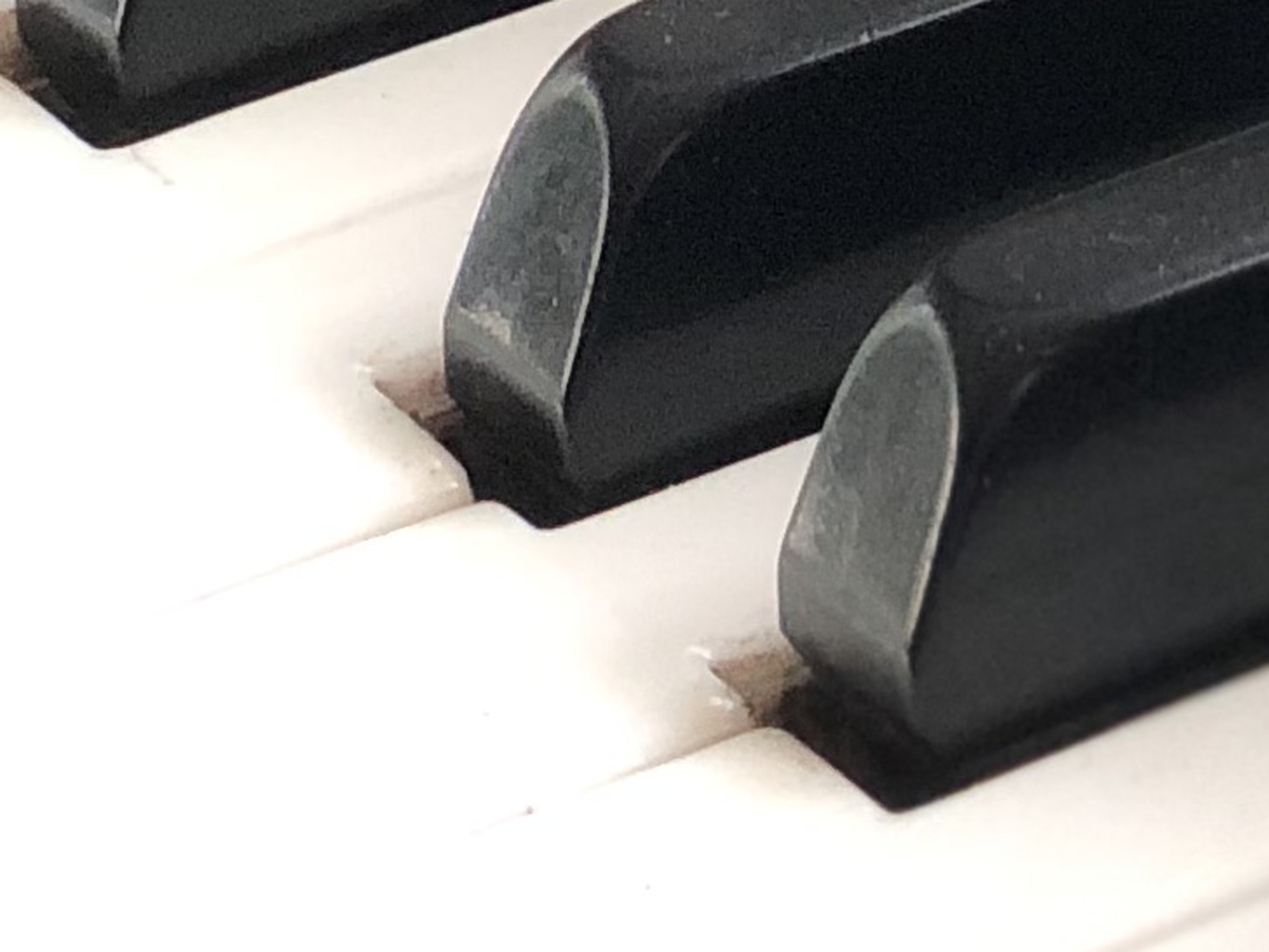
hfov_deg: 6.5
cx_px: 3202
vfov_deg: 5.1
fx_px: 10558
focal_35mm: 288
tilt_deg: -28.8
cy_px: -131
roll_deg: +7.6
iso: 100
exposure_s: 1/60
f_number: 2.4
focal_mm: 6
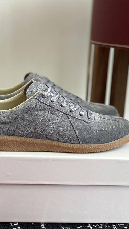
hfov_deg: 21.0
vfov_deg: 36.6
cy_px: 115
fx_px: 347
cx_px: 53
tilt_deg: -15.0
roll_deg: -3.4
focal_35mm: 57
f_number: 2
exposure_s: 1/122
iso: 40
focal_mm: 6
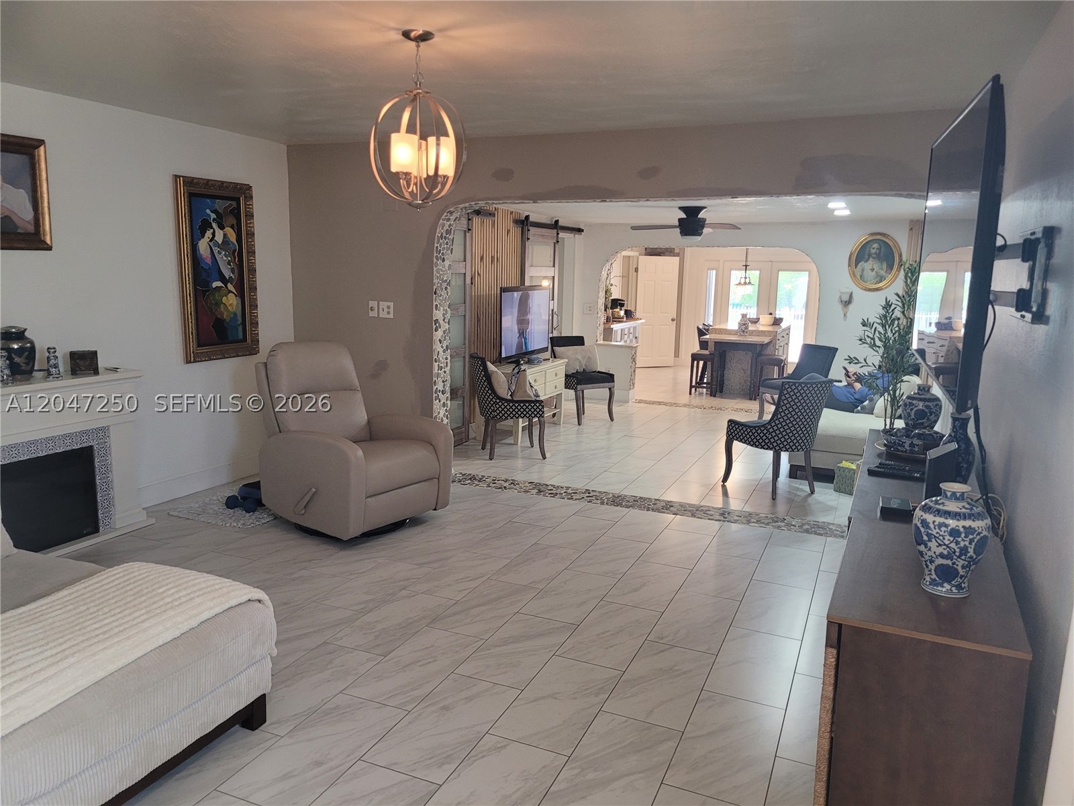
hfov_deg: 67.3
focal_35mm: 26
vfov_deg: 53.1
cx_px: 537
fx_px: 807
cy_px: 403
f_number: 1.8
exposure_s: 1/60
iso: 200
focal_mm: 5.4
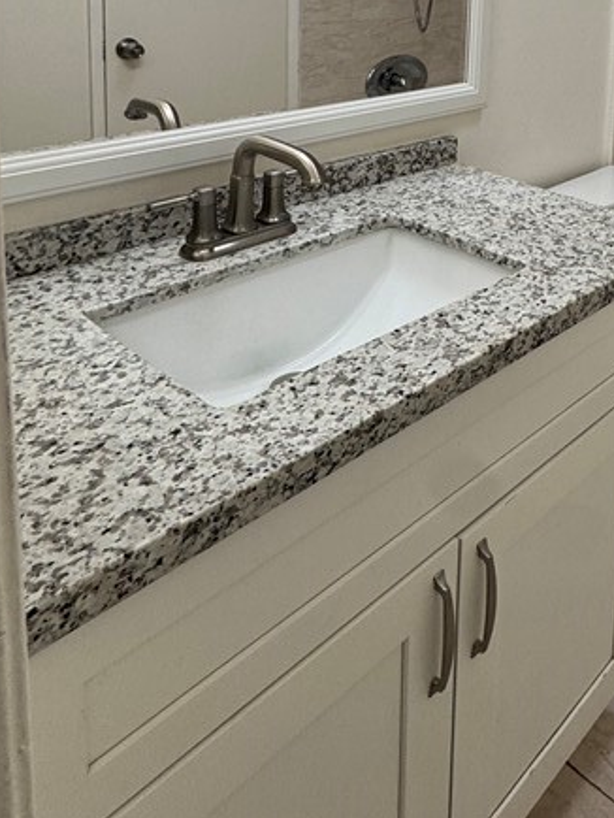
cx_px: 578
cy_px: 57
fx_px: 780
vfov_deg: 48.4
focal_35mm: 33
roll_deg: -4.6
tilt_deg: -8.7
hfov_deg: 39.2
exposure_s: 1/120
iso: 80
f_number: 2.2
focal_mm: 2.22
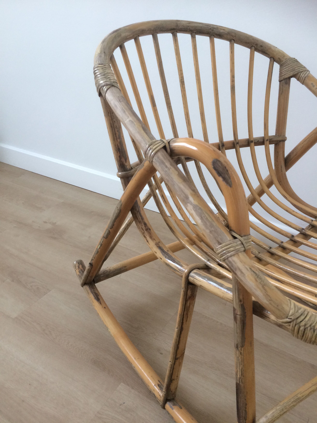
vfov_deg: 61.7
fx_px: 354
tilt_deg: -29.1
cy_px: 212
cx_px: 158
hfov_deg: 48.2
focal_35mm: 29
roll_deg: -2.9
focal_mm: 4.15
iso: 50
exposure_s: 1/33
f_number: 2.2
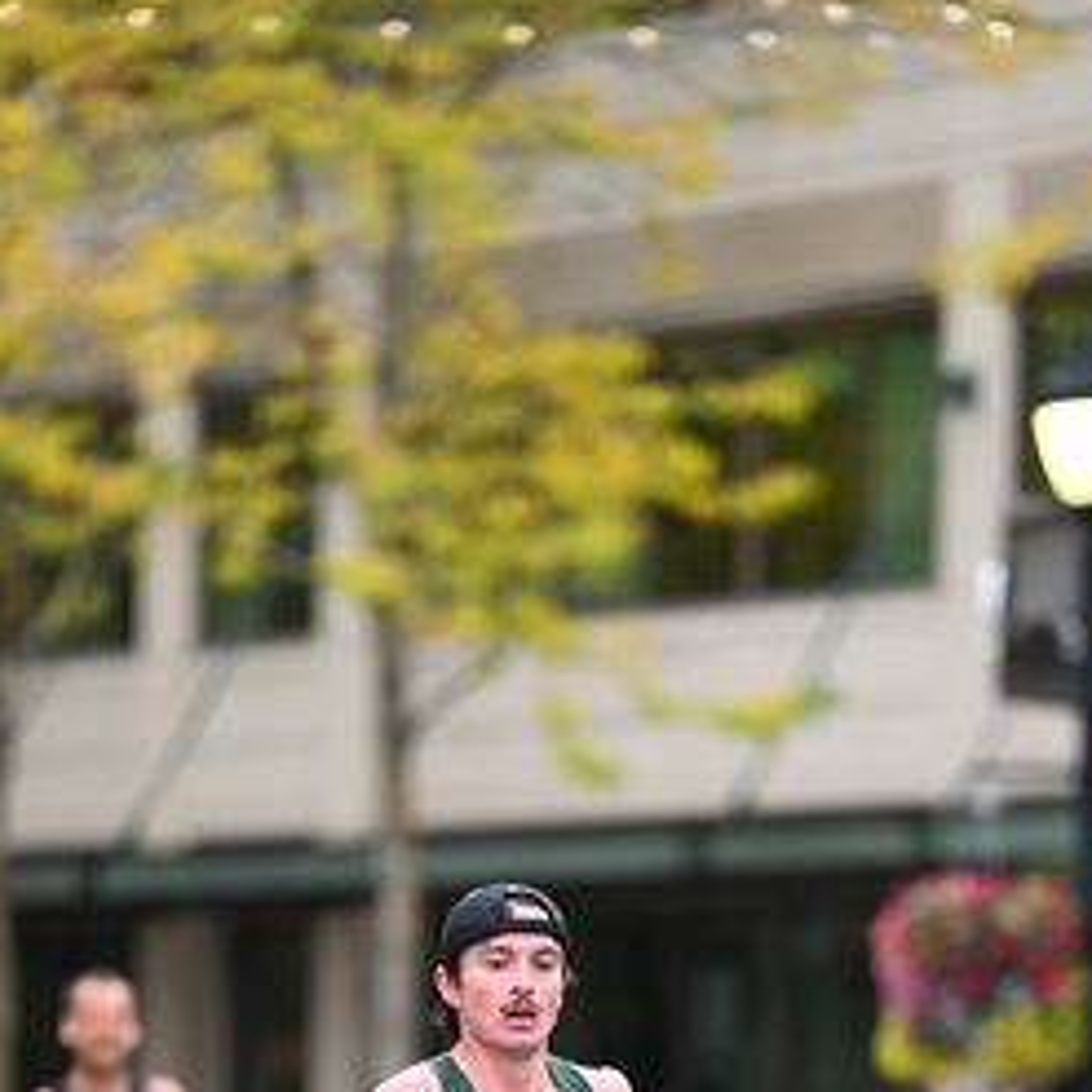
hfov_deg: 4.6
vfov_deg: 4.6
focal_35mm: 378
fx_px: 13491
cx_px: 555
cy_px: 1176
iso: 1600
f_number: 2.8
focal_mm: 200
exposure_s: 1/800
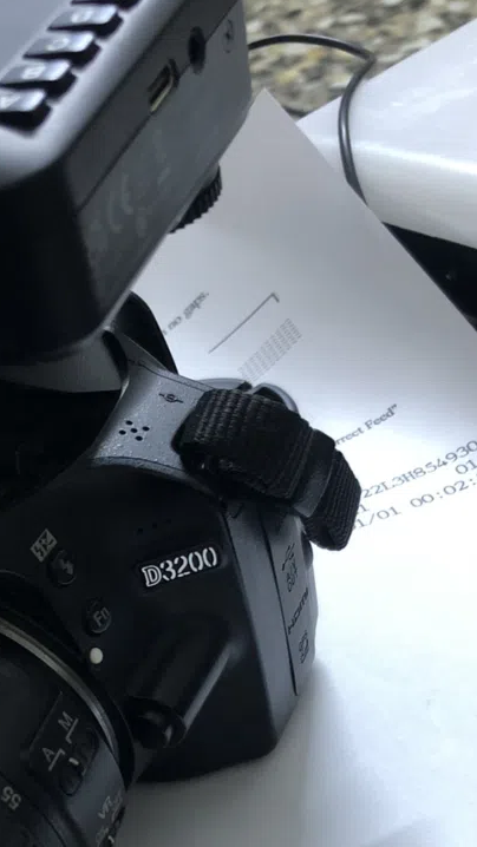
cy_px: 699
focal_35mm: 58
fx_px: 1304
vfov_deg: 34.7
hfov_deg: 20.3
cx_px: 53
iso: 64
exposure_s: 1/15
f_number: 1.8
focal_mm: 4
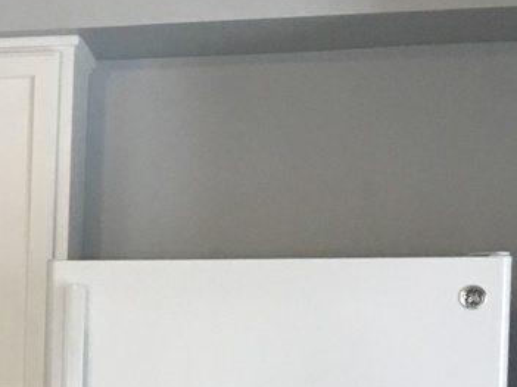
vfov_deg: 12.2
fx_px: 1777
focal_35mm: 119
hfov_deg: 15.0
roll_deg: -1.3
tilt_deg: -1.2
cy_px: 446
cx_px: -320
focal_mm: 4.15
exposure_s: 1/15
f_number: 2.2
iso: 80
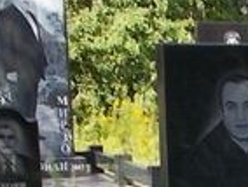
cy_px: 362
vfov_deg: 9.6
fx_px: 1048
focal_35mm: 146
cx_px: 355
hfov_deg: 12.9
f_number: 3.2
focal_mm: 4.6
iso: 80
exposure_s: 1/250
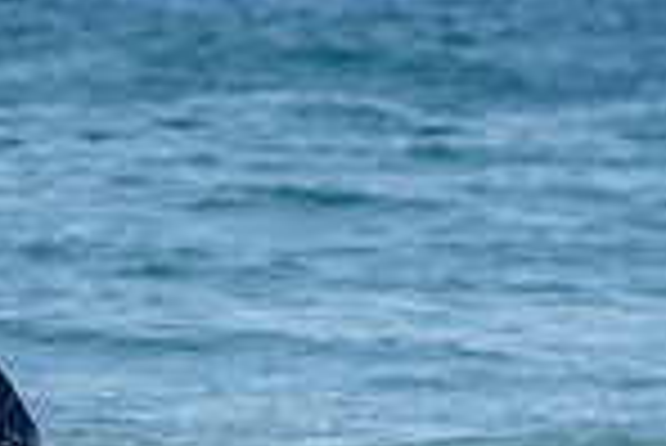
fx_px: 44517
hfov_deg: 0.9
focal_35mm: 2404
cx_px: -193
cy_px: 564
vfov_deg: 0.6
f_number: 5.6
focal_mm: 500
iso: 250
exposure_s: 1/1250
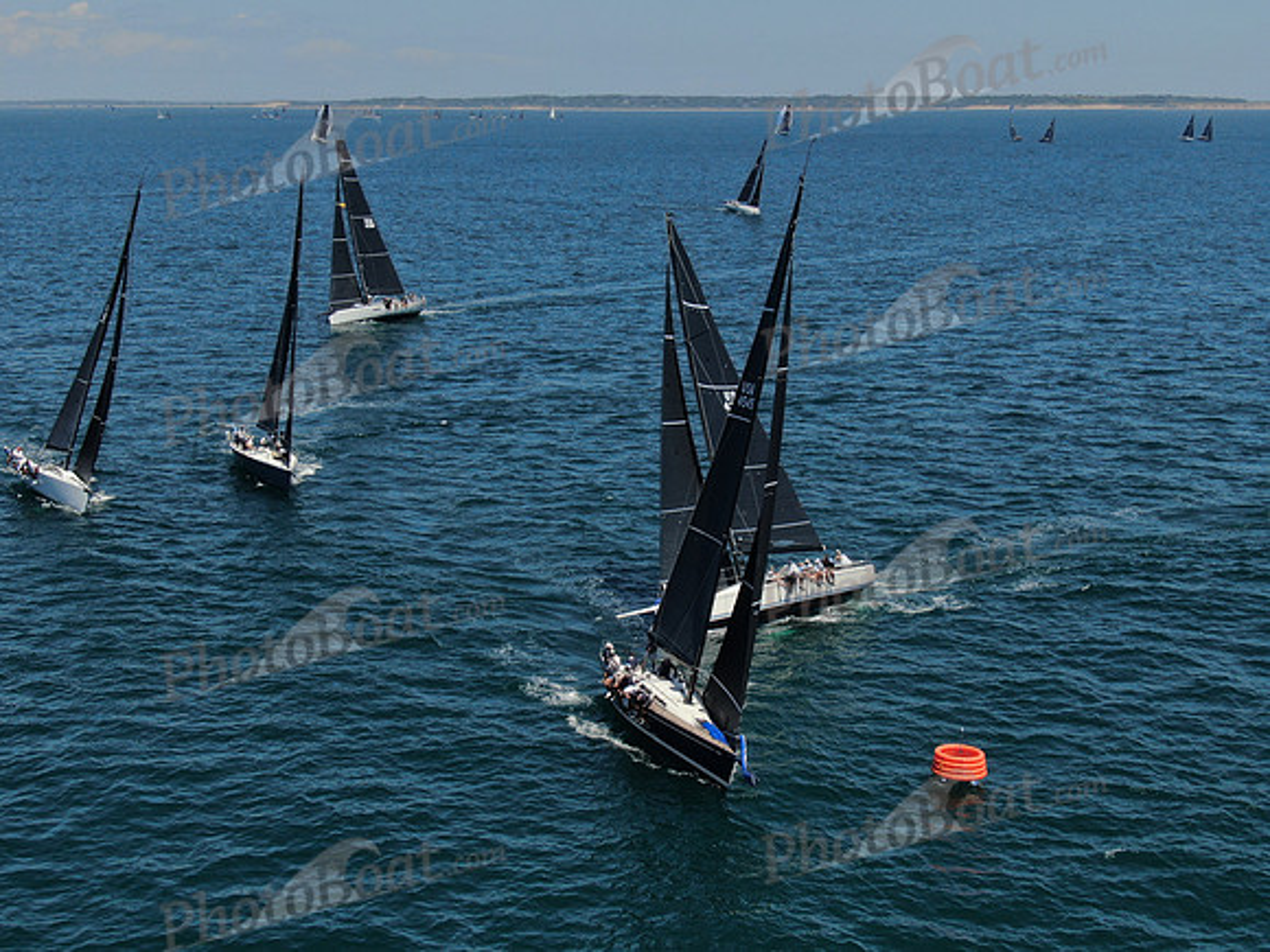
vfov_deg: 30.3
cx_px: 635
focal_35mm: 48
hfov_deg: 39.7
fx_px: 1761
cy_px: 476
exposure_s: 1/1250
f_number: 3.8
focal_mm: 8.6
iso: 100
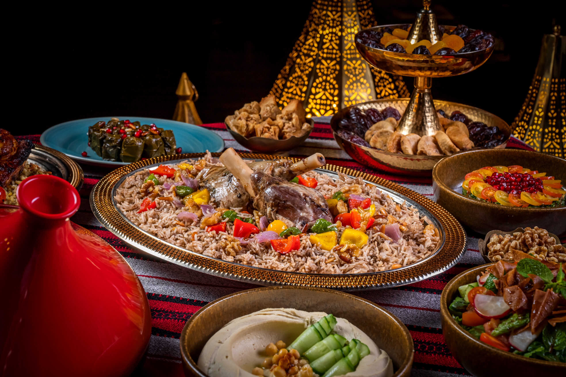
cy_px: 188
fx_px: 943
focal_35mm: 60
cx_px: 283
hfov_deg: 33.4
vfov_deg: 22.6
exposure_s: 1/50
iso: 800
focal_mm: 60
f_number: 10
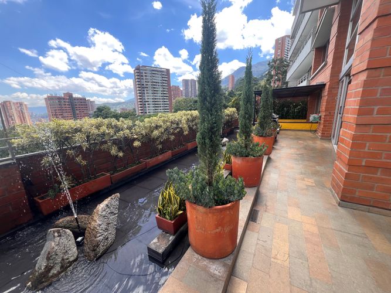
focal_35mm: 13
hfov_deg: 106.2
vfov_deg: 89.9
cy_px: 146
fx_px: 147
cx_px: 196
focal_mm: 1.57
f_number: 1.8
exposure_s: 1/230
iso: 32
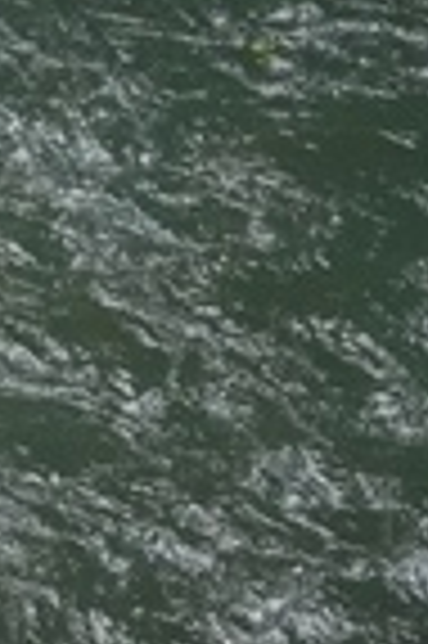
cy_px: -356
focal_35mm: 172
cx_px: -552
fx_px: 3075
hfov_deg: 7.5
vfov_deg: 11.4
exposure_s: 1/800
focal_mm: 24
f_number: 8
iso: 3200
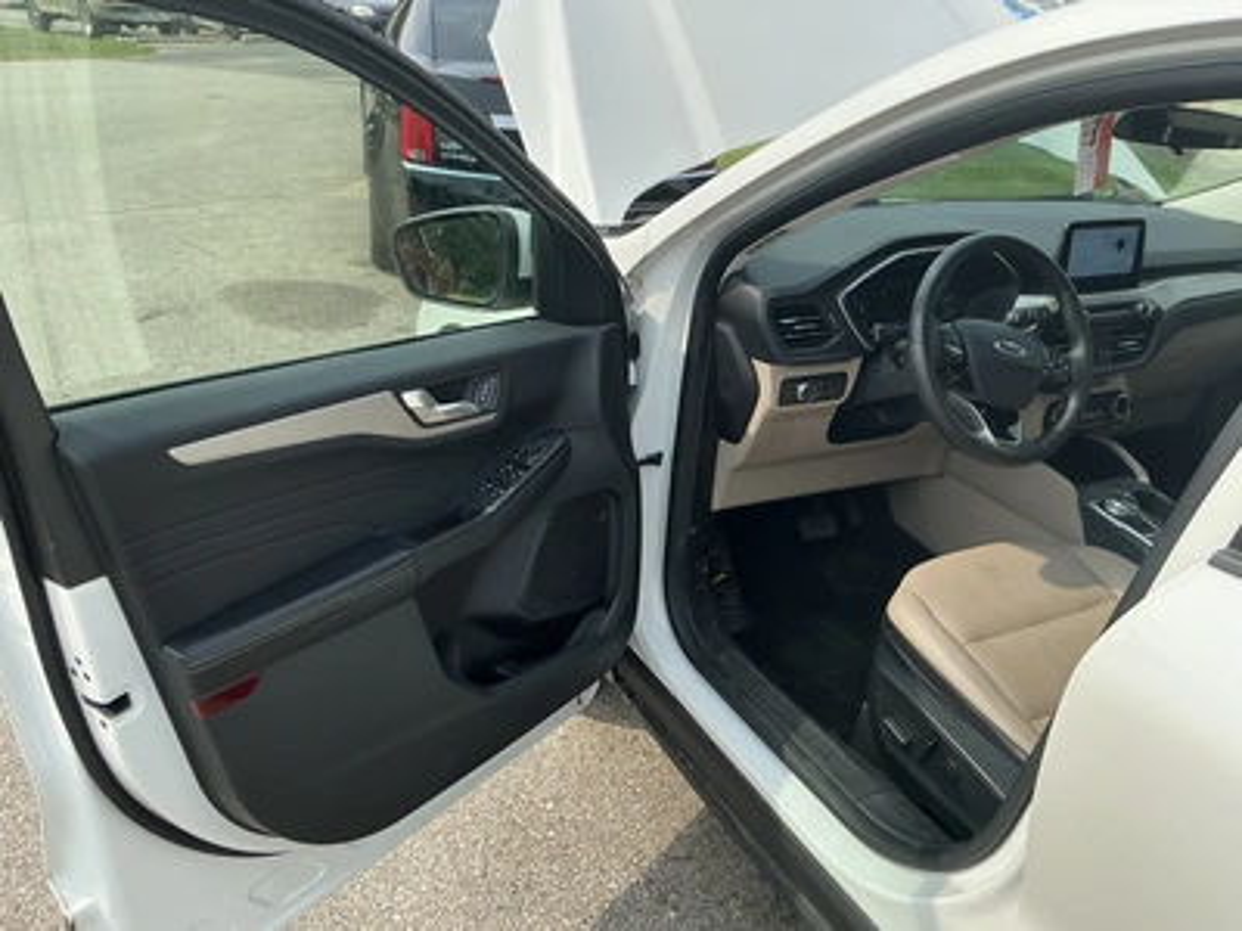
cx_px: 621
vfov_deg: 49.7
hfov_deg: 63.4
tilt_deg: -24.0
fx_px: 1005
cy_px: 466
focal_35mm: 28
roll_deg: -2.8
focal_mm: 3
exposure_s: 1/883
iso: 25
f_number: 1.8
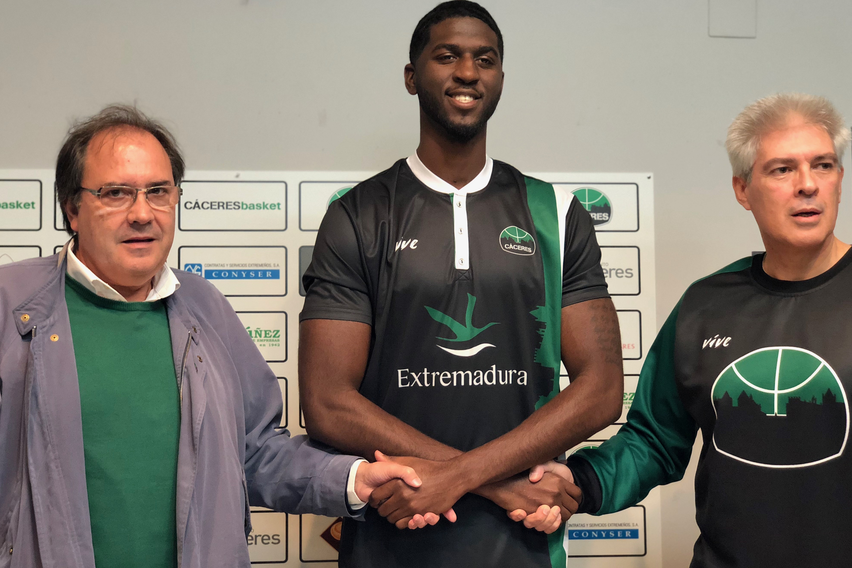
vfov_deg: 24.6
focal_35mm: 55
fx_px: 1302
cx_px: 430
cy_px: 309
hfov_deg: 36.2
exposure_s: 1/25
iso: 125
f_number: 2.4
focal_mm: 6
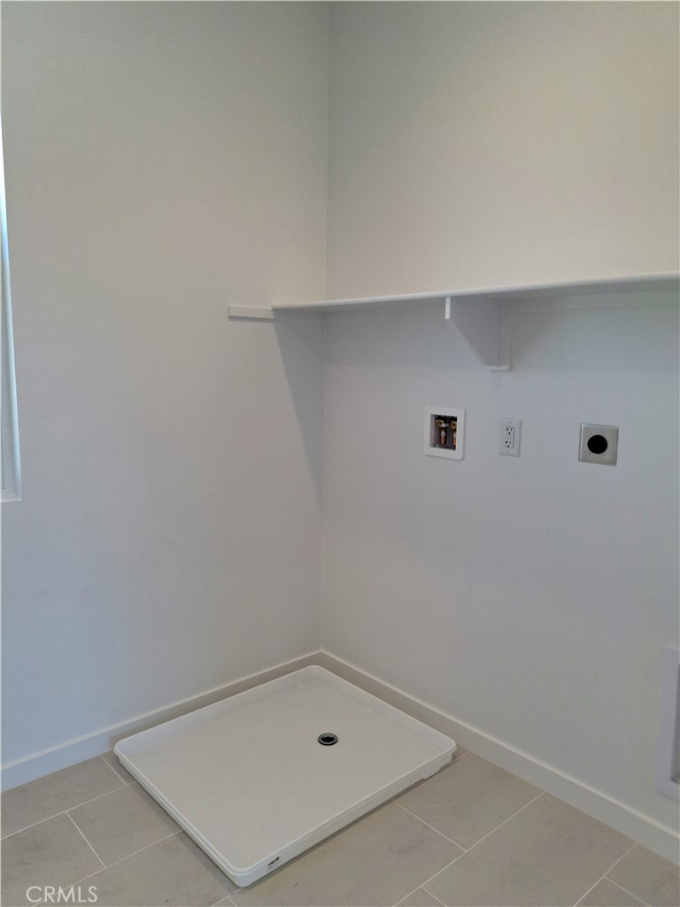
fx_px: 655
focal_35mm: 25
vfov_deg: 69.4
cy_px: 454
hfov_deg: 54.9
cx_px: 340
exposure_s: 1/120
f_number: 1.8
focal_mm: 4.69
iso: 50
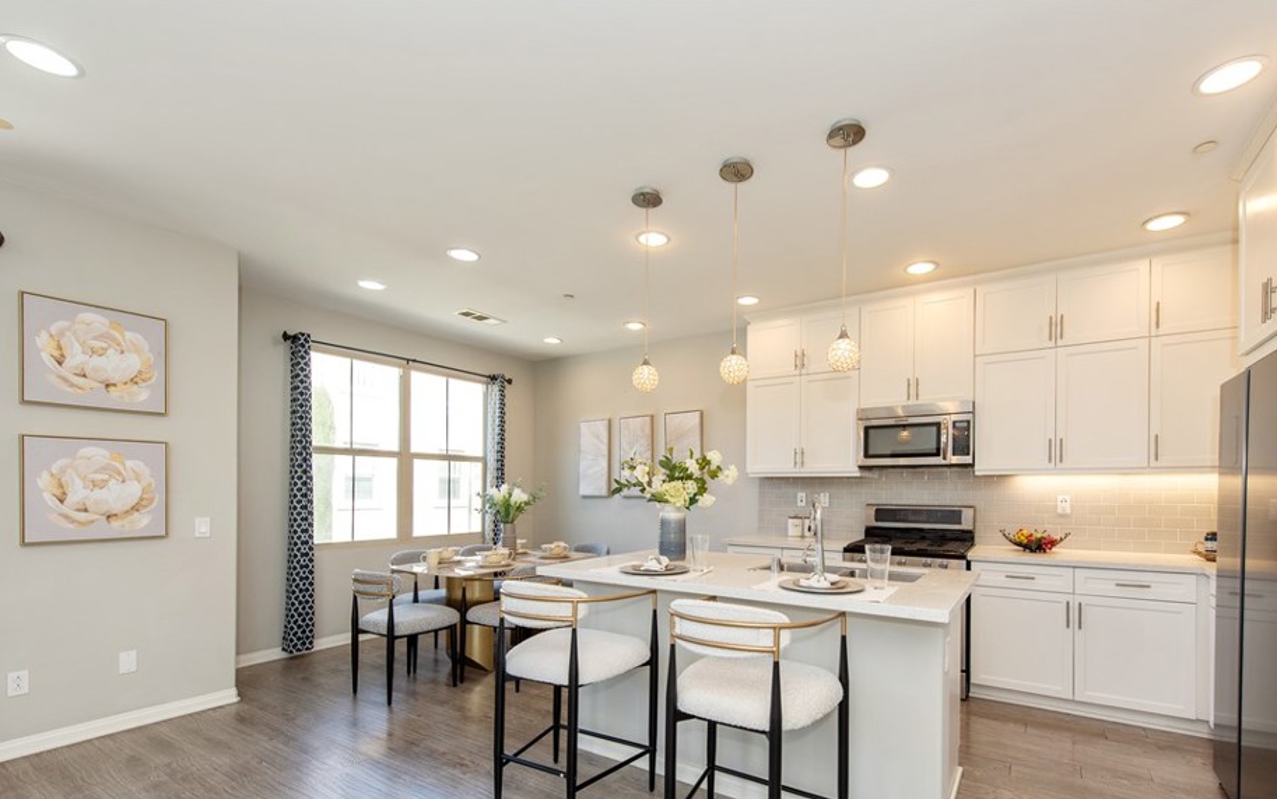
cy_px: 471
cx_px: 697
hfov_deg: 97.5
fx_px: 557
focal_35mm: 16
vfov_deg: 70.7
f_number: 5.6
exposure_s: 1/125
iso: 220
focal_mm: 14
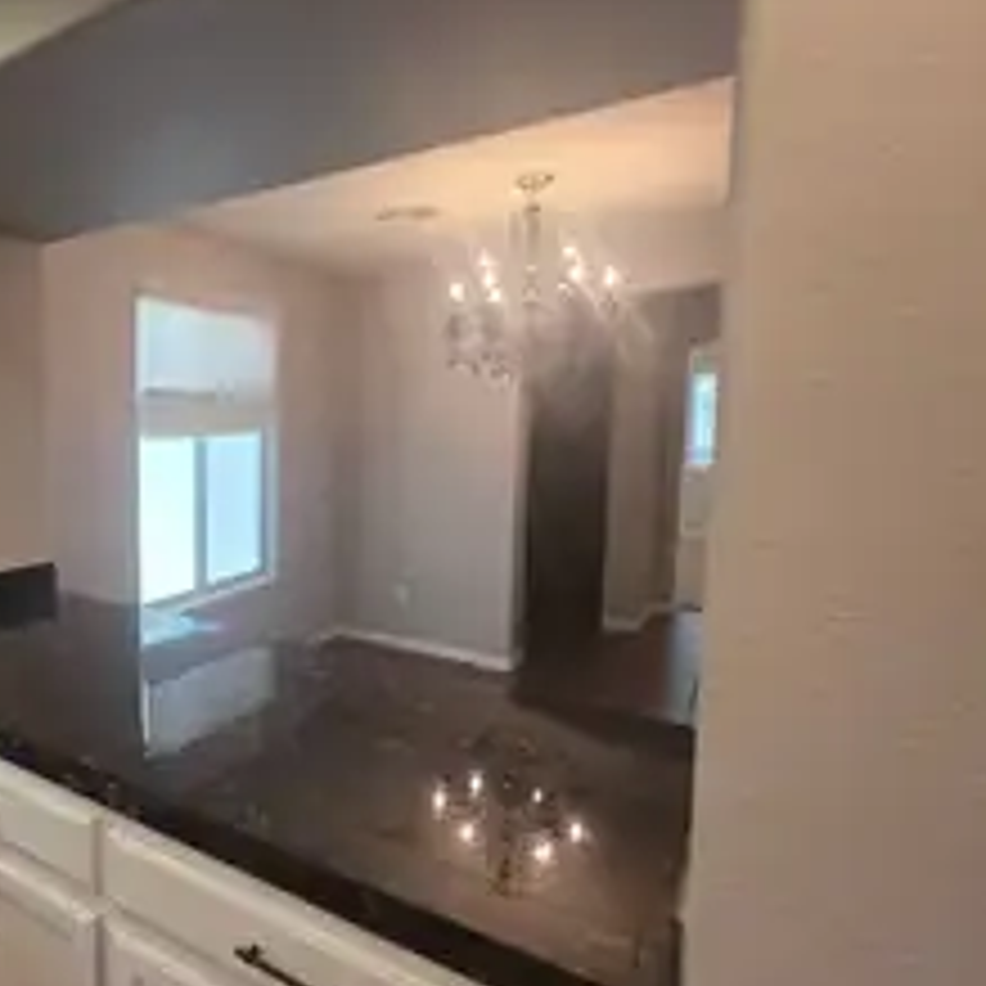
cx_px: 180
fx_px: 677
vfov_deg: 72.1
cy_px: 491
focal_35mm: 21
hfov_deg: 64.9
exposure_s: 1/60
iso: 250
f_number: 1.9
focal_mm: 2.2
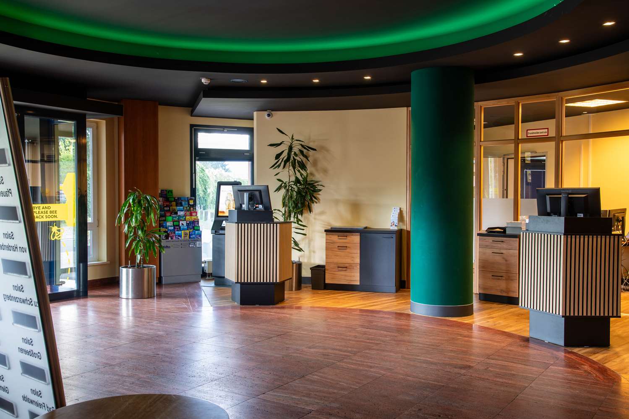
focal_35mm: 38
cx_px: 314
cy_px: 210
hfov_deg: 50.7
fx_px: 664
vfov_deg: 35.0
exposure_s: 2
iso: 160
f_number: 10
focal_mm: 38
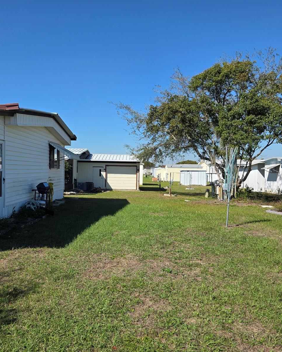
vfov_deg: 58.8
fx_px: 313
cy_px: 176
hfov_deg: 48.4
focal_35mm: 30
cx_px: 121
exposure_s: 1/5778
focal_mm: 6.3
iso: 80
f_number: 1.7
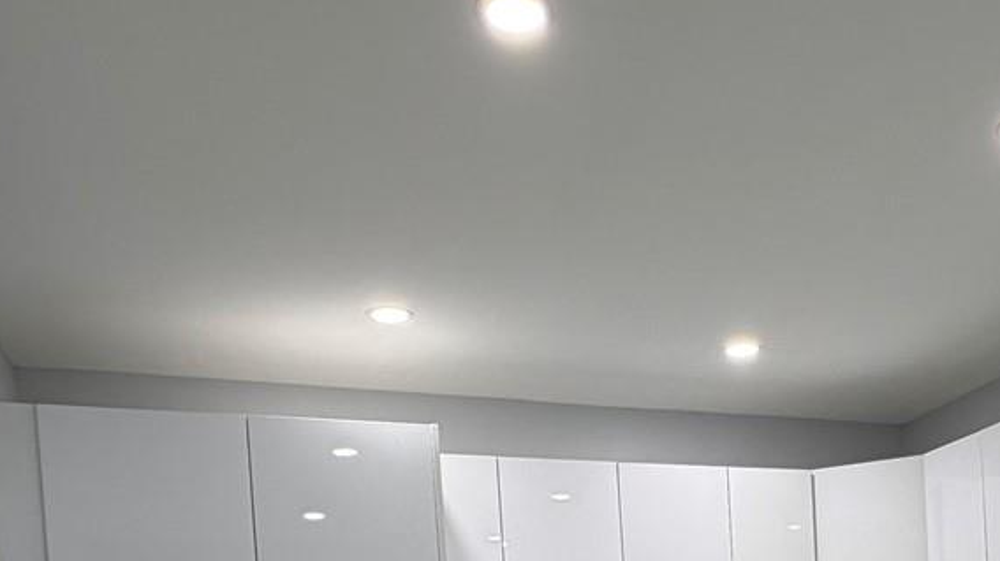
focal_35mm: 43
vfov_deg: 23.8
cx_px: 745
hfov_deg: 45.8
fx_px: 1140
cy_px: 758
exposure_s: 1/120
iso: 100
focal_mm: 2.22
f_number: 2.2
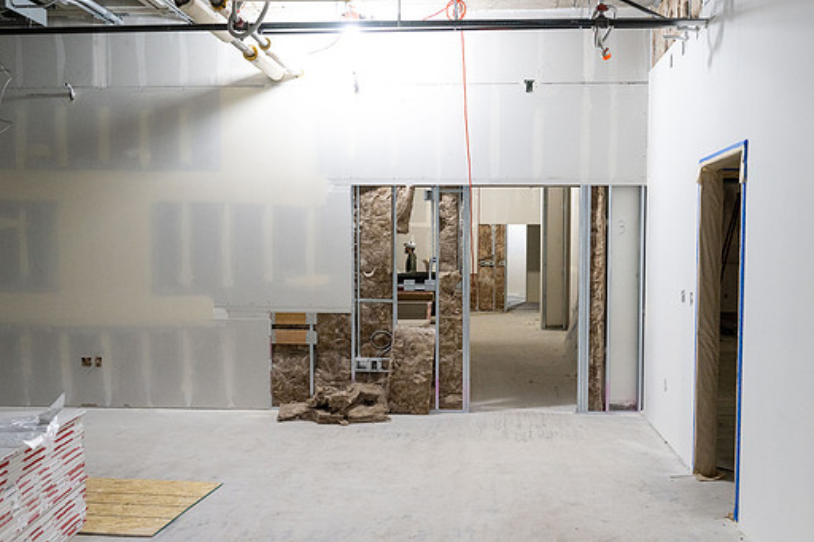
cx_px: 458
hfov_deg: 55.7
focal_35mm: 34
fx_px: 768
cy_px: 288
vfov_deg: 38.8
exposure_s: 1/200
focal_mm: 30
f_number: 4
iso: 2000
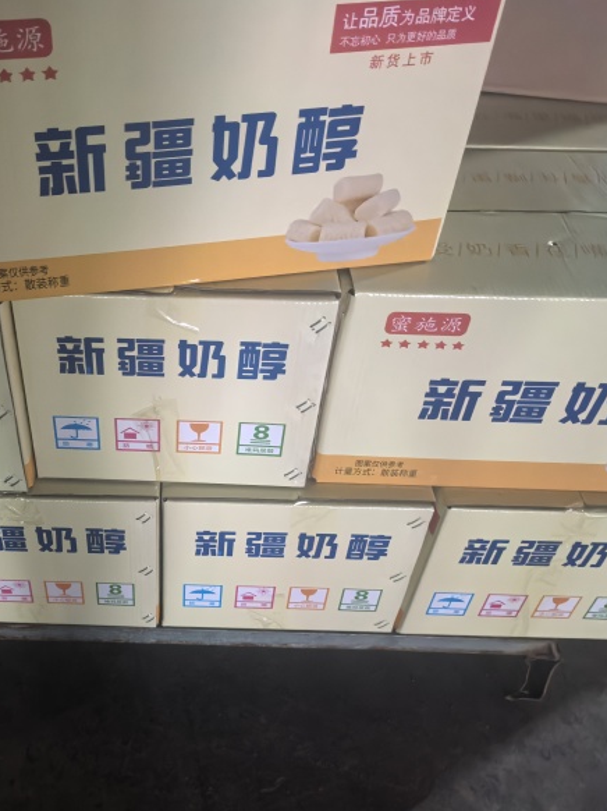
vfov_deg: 55.4
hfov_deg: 41.6
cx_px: 152
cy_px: 415
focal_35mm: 33
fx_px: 772
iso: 2000
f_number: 1.4
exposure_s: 1/100
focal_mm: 5.75
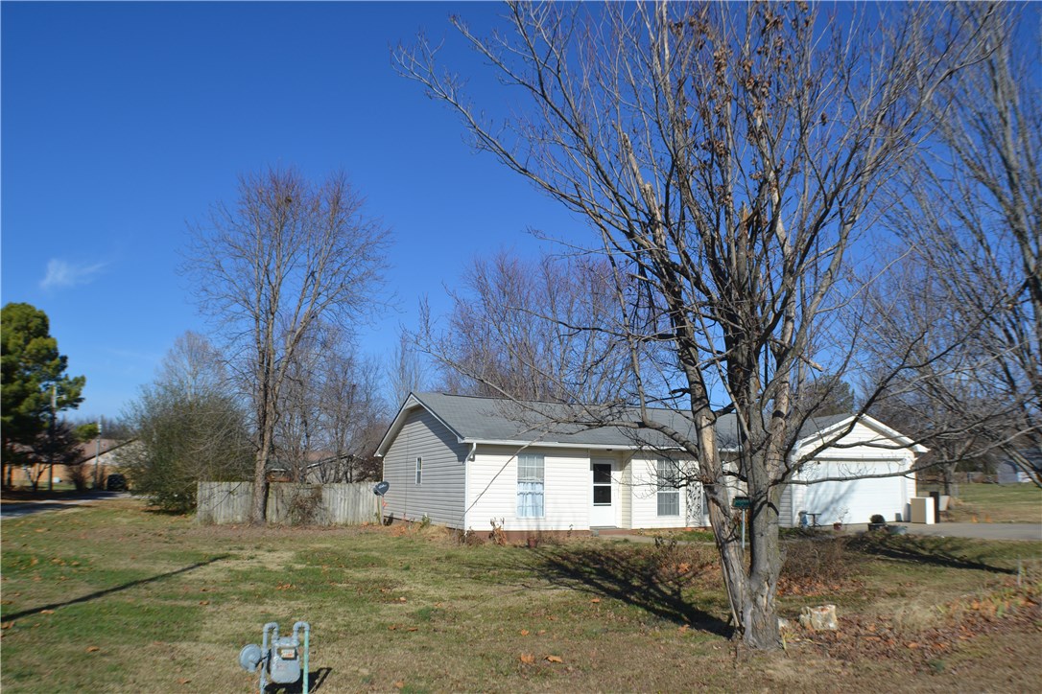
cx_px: 521
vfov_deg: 40.0
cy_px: 347
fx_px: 955
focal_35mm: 33
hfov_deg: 57.2
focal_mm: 22
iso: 100
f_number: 9
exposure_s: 1/320
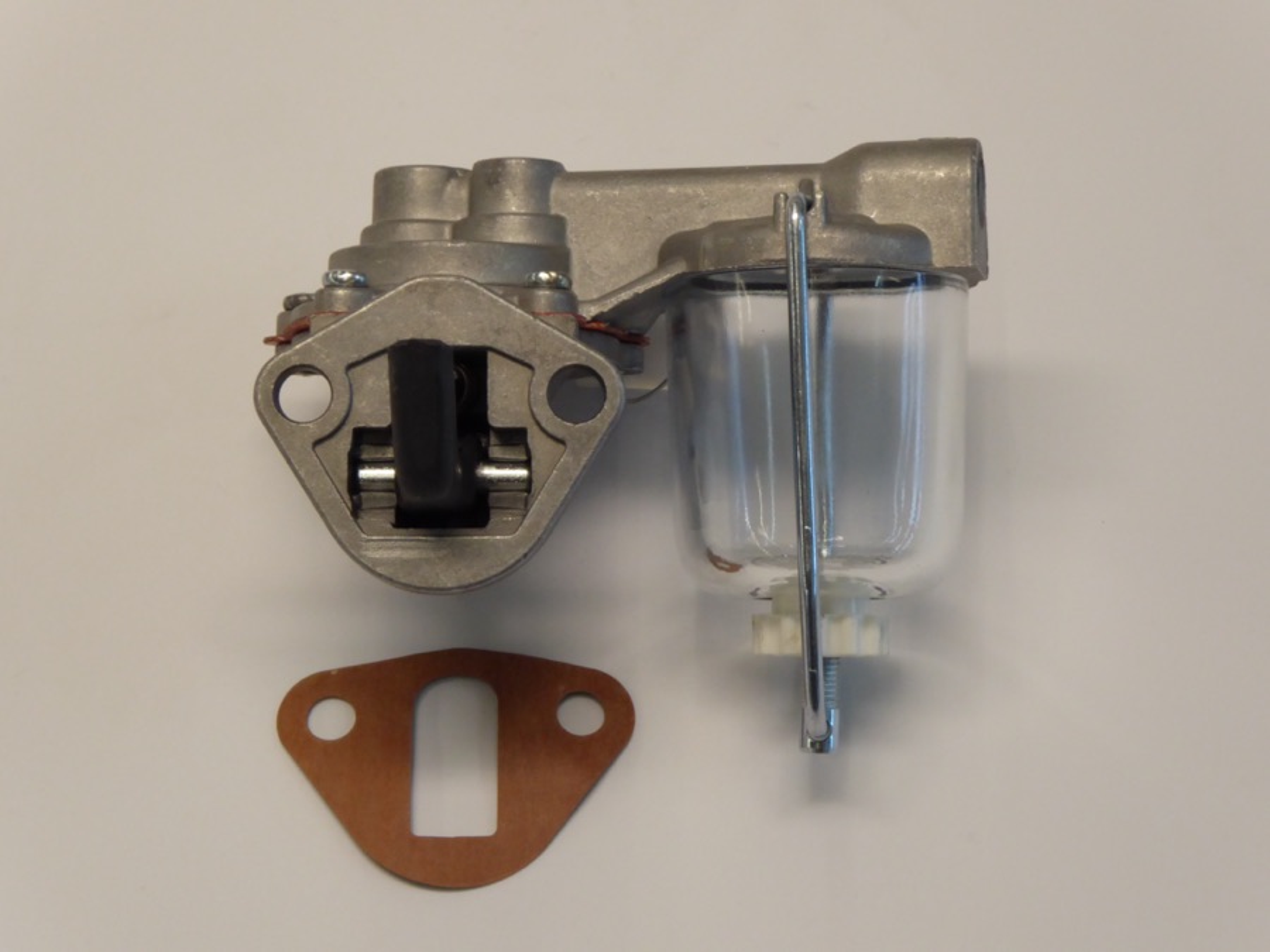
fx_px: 3082
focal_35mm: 84
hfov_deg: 23.3
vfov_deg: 17.6
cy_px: 476
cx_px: 635
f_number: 8
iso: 400
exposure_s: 1/25
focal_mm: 15
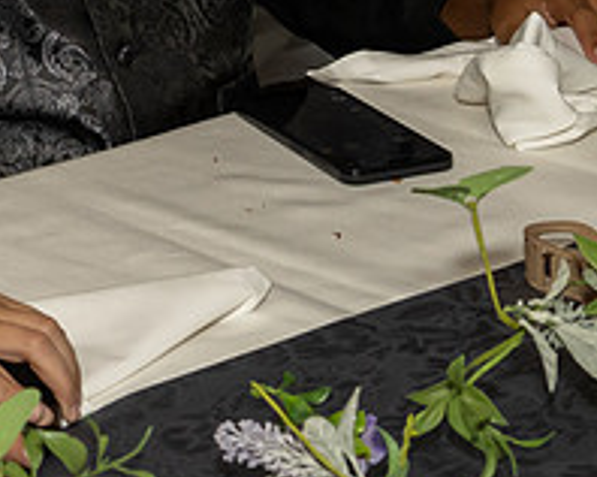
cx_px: -283
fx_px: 2842
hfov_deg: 11.5
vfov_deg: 9.4
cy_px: -207
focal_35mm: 161
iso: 1000
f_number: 5
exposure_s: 1/250
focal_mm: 30
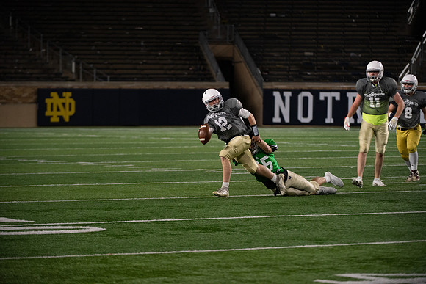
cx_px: 213
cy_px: 142
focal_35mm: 200
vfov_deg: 6.9
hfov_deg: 10.3
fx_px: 2367
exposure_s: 1/500
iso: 3200
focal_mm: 200
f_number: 4
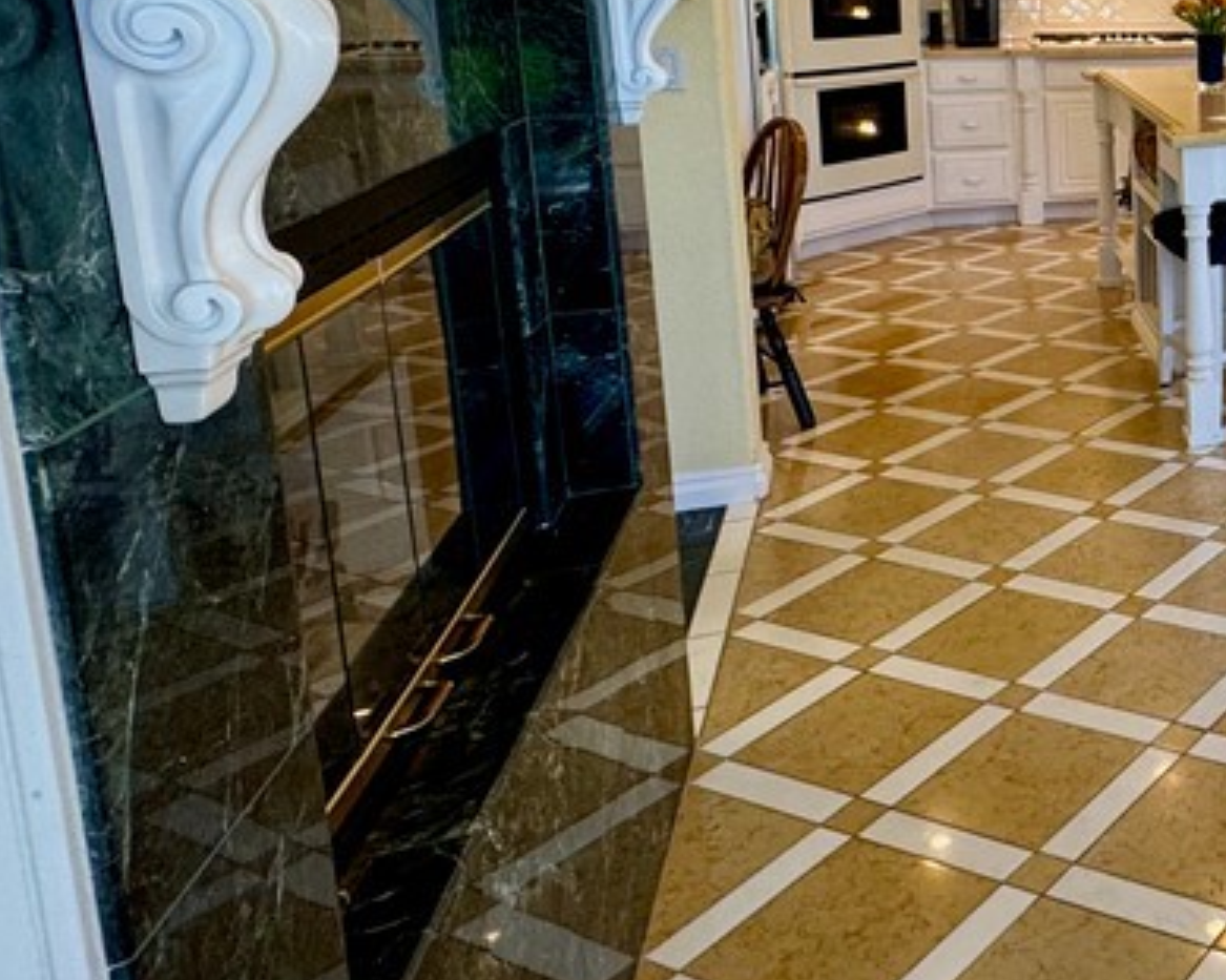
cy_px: 151
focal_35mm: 36
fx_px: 1306
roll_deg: -1.4
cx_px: 1532
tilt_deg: -9.3
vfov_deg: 39.0
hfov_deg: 36.4
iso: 80
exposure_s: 1/120
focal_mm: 2.22
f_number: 2.2
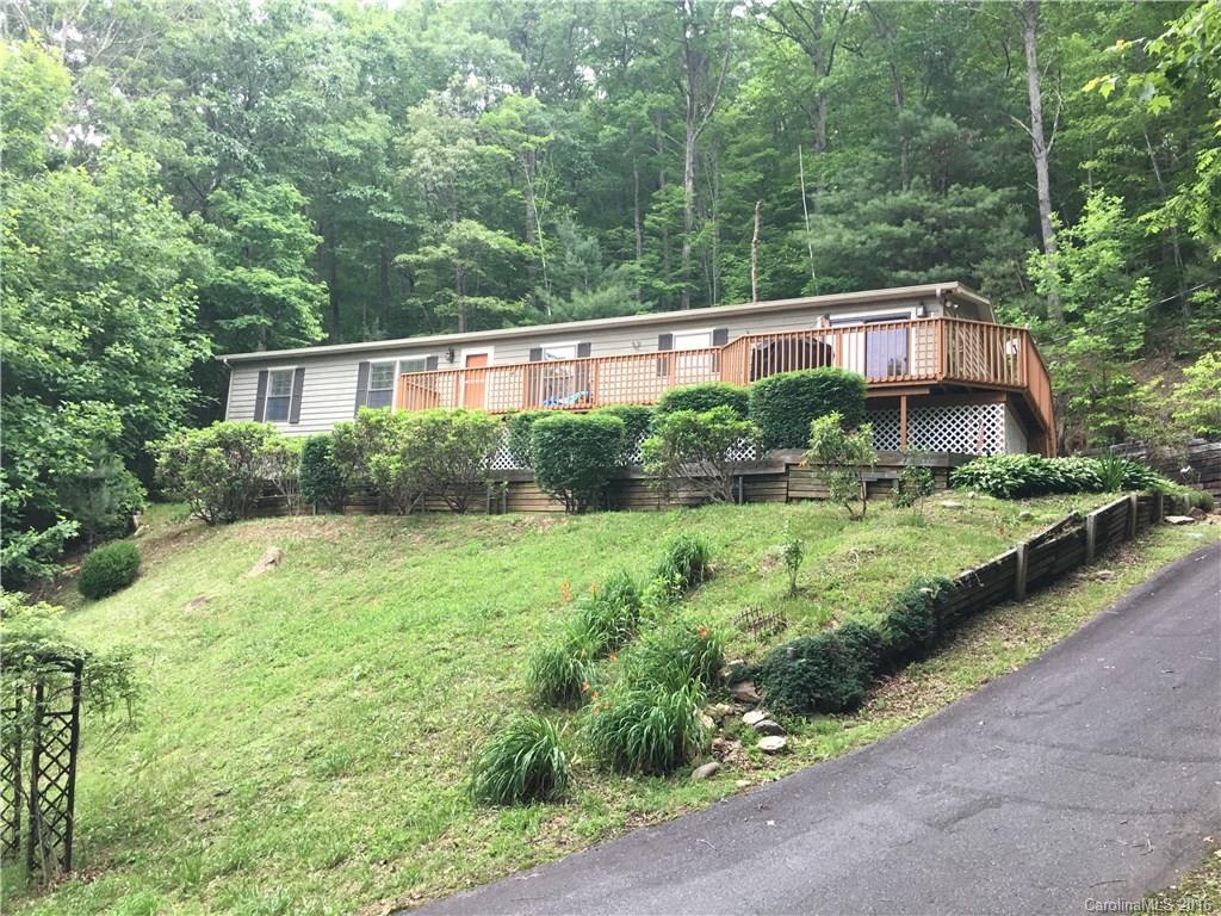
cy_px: 458
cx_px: 610
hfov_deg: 61.7
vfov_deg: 48.2
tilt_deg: +9.5
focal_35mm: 29
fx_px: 1023
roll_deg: -2.4
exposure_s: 1/30
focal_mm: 4.15
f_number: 2.2
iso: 40
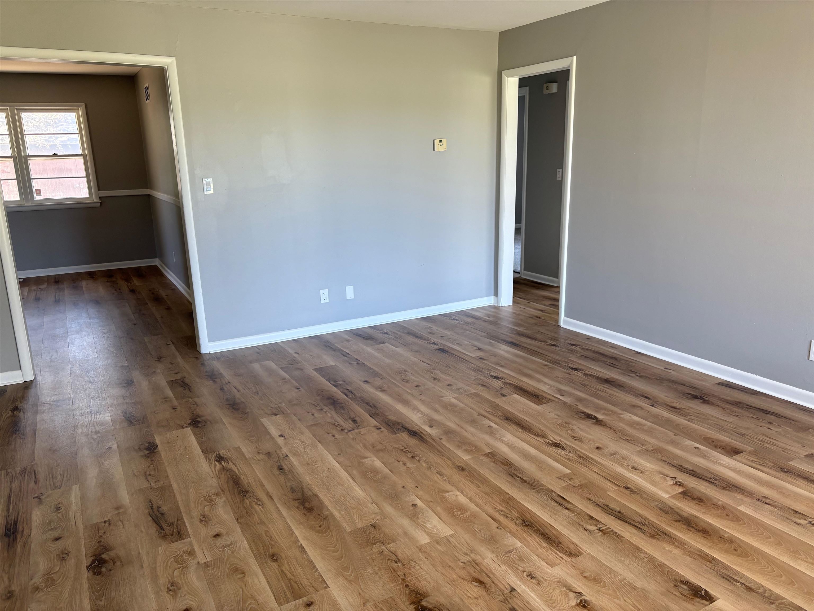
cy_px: 306
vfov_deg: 53.1
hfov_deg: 67.3
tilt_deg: -14.1
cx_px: 407
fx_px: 611
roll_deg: +1.7
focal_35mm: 26
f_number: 1.6
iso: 100
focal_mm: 5.96
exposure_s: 1/121
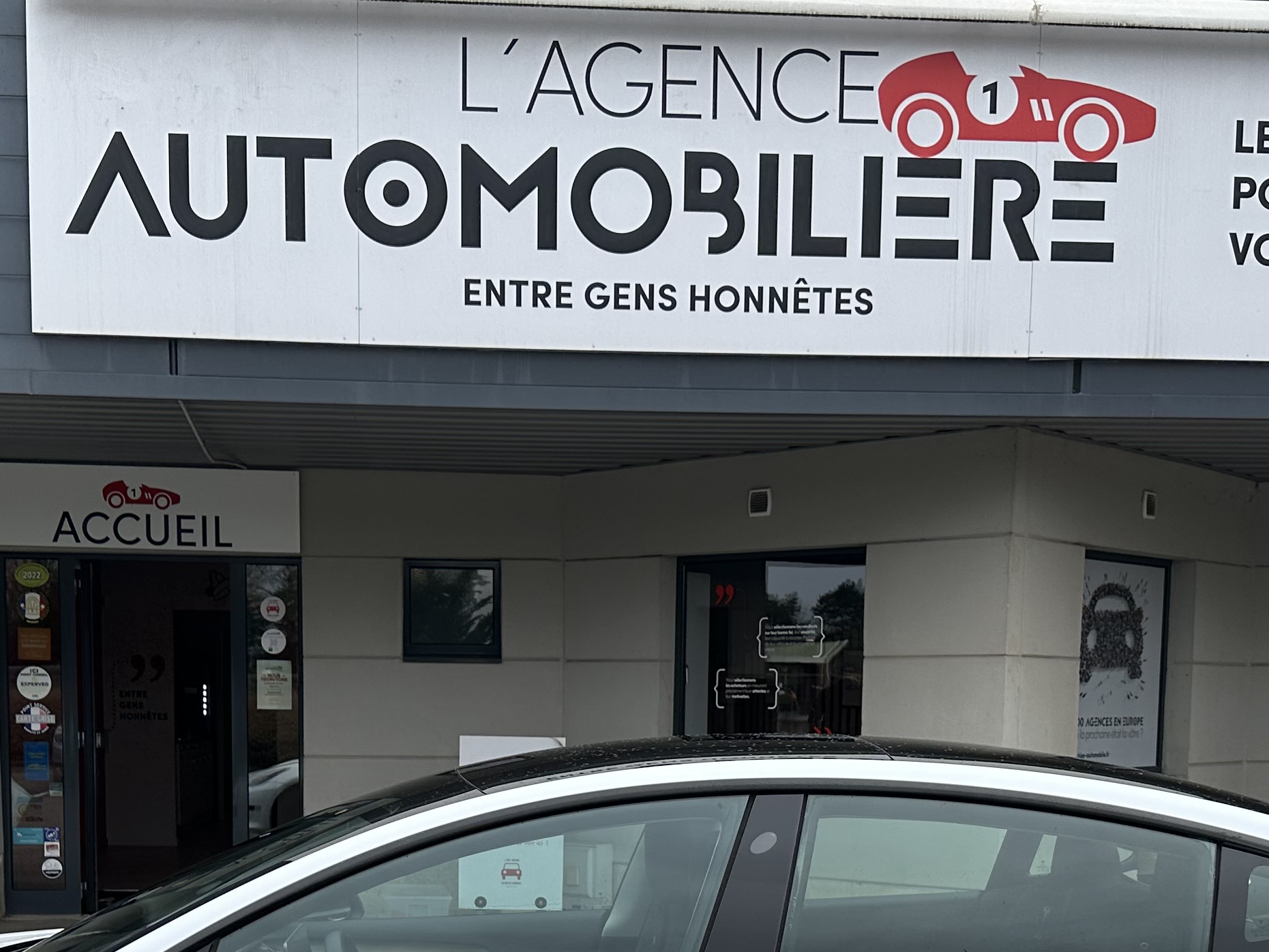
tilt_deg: -4.4
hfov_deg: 36.8
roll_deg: +0.6
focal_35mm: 52
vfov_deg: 26.9
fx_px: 1906
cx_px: 568
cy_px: 890
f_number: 1.78
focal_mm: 6.86
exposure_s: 1/1374
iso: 80
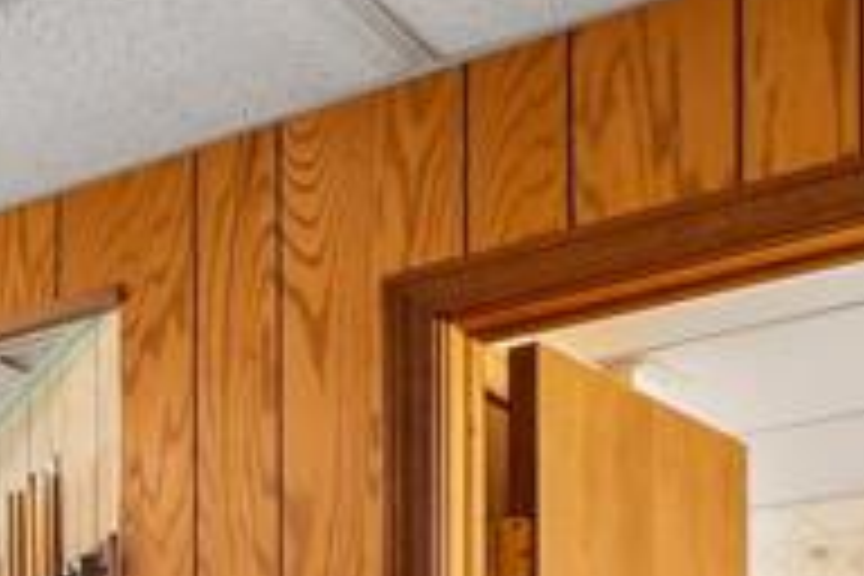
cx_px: -756
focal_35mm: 80
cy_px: 1030
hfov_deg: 18.7
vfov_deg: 14.9
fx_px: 1920
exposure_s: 1/6
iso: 400
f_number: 8
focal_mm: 10
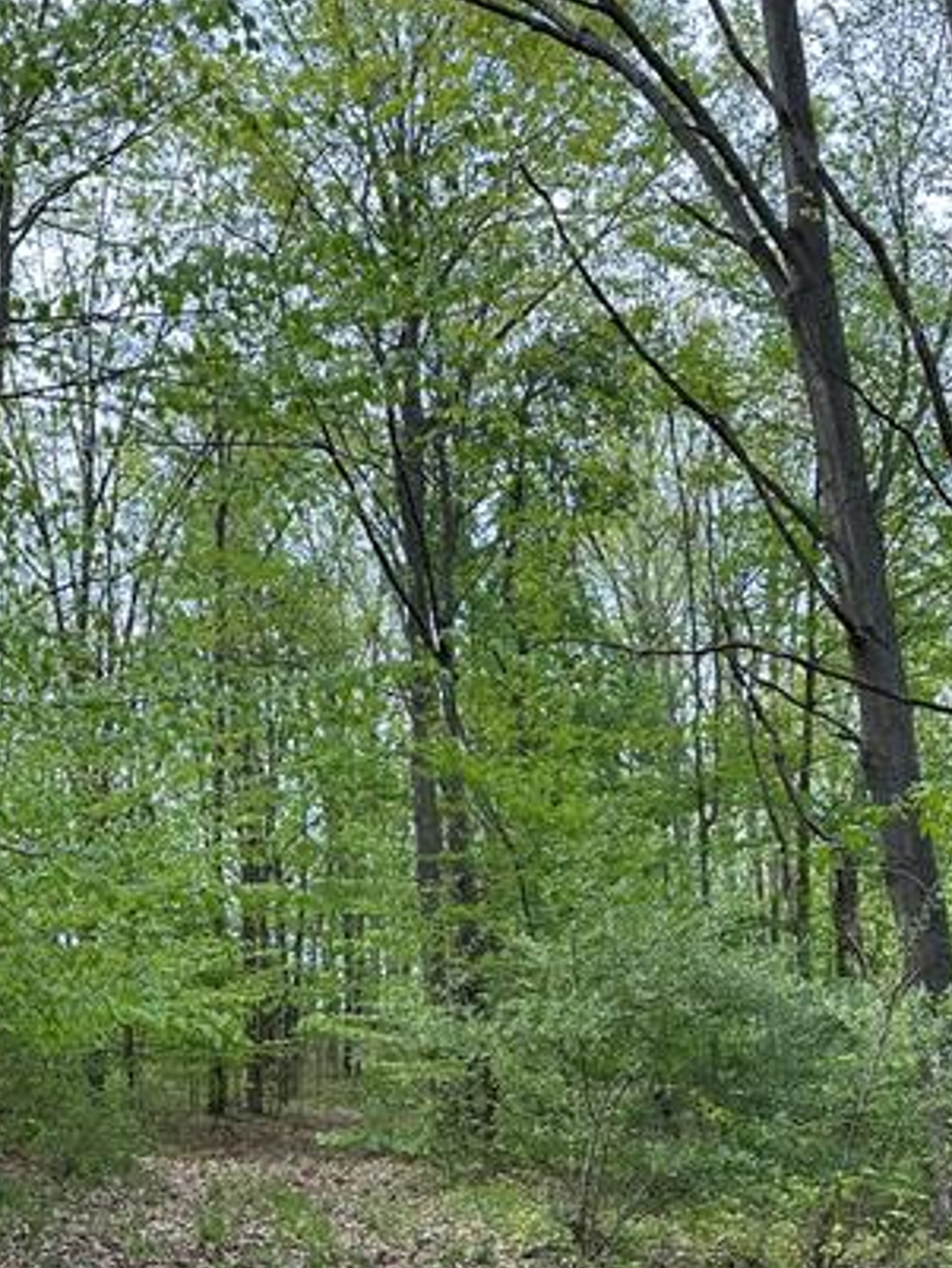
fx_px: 1686
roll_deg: -0.6
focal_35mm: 46
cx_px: 263
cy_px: 955
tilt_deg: +3.1
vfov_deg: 40.1
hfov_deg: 31.1
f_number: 1.78
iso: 80
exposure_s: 1/872
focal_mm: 6.86
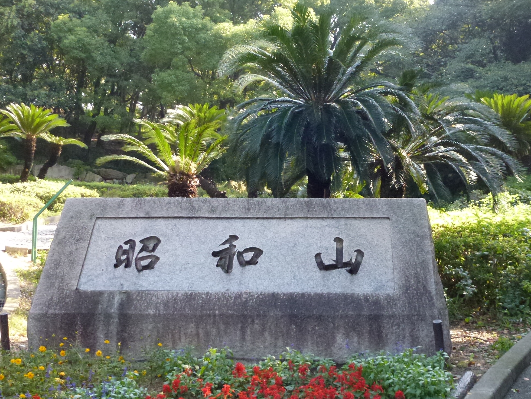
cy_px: 208
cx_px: 295
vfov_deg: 30.9
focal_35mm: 47
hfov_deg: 40.4
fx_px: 721
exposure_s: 1/250
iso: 400
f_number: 3.7
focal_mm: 6.4
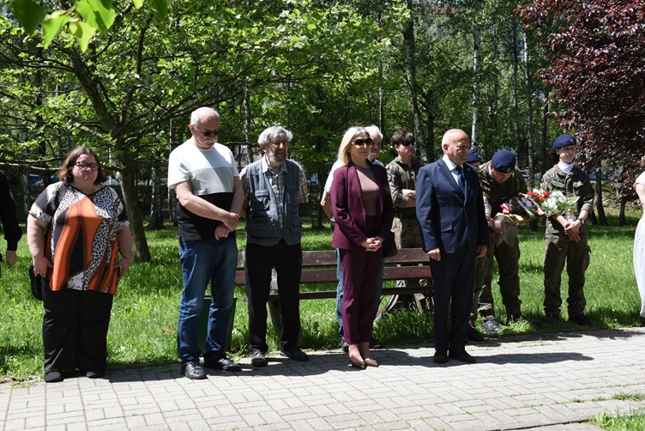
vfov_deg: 30.5
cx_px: 322
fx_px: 789
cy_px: 216
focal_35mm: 44
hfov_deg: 44.5
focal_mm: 44
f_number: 11
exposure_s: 1/500
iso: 800
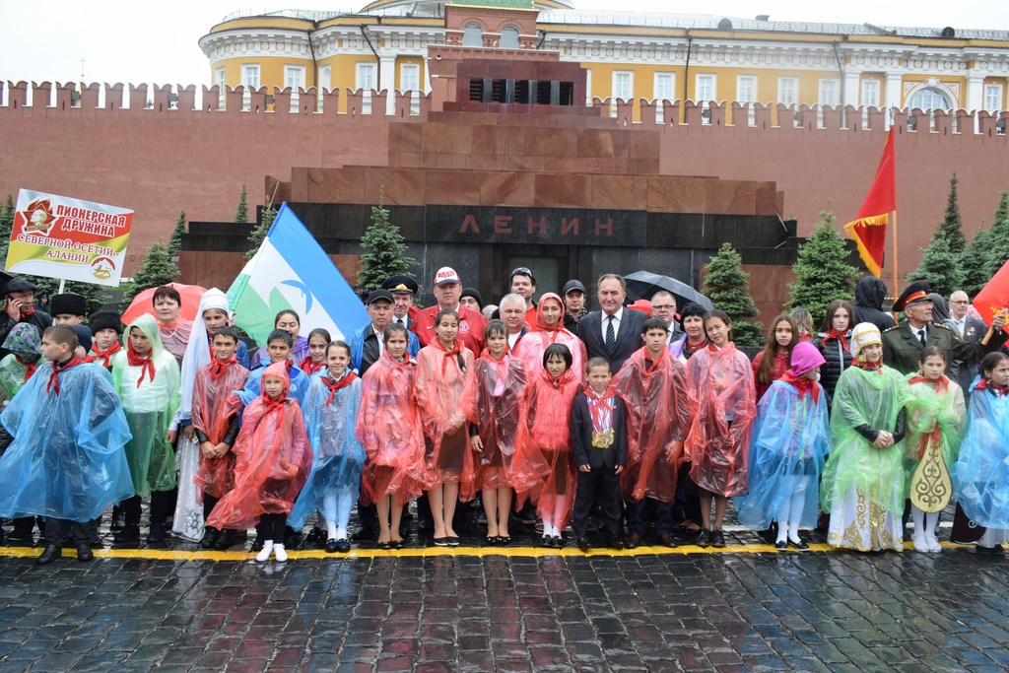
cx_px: 504
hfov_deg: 57.2
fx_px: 925
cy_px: 336
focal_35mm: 33
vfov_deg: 40.0
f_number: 7.1
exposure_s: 1/200
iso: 400
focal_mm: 22
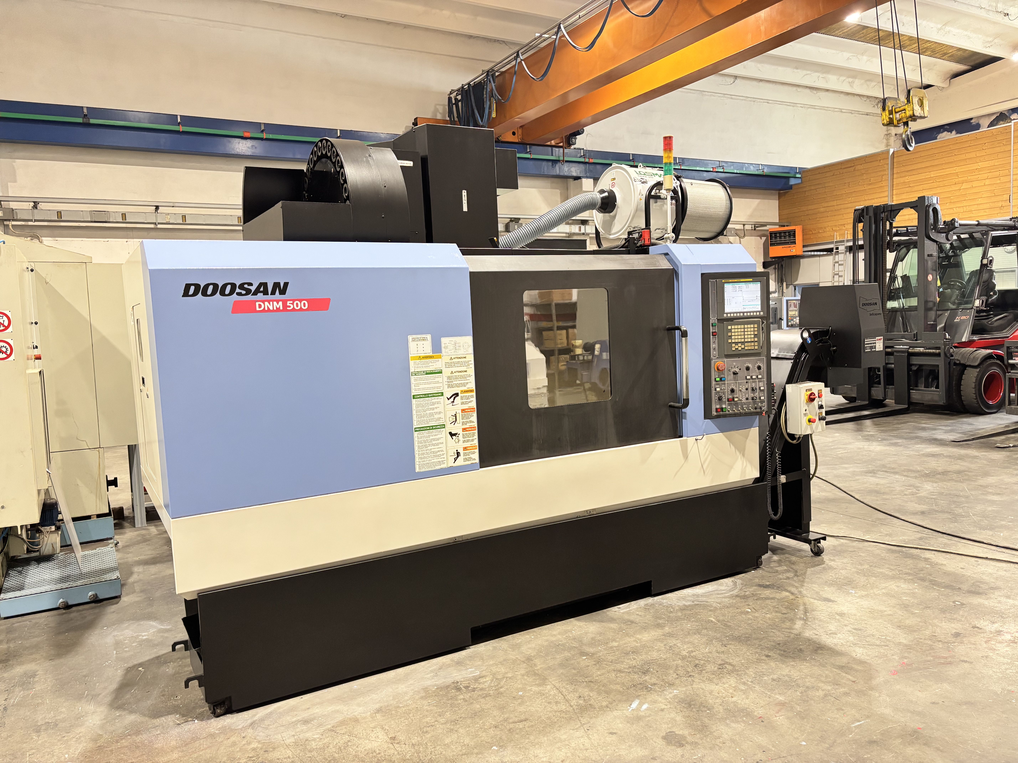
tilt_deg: -5.9
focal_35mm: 26
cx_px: 509
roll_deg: +1.9
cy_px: 382
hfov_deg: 67.3
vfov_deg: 53.1
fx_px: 765
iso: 250
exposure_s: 1/50
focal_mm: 5.96
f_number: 1.6
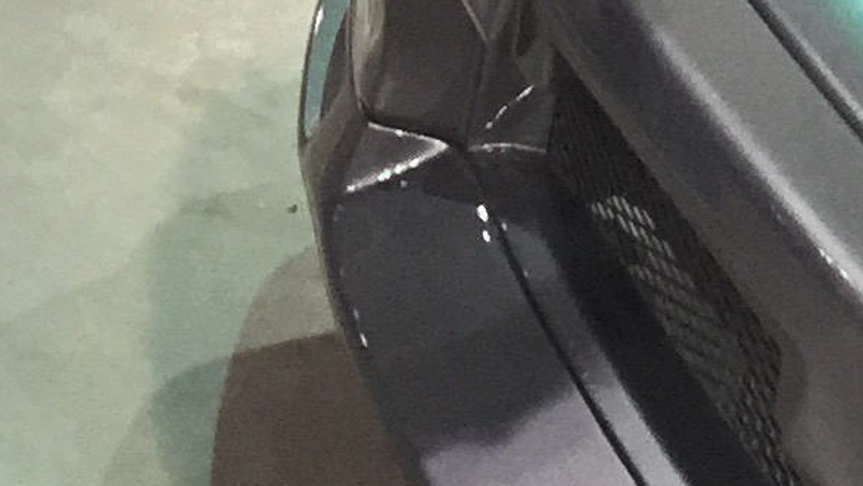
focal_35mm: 176
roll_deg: -28.7
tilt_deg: -17.9
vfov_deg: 6.9
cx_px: 2255
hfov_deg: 10.2
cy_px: -15
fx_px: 4029
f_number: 2.2
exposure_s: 1/15
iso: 250
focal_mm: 4.15
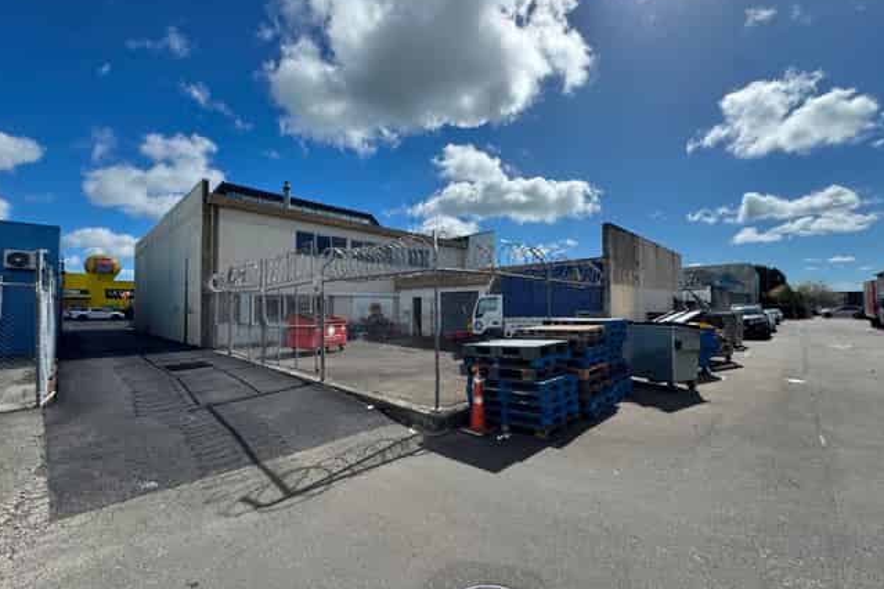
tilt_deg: +2.6
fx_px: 368
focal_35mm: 15
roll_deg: +0.6
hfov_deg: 100.4
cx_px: 447
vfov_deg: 77.3
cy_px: 301
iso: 50
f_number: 2.2
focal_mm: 2.22
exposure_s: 1/2342
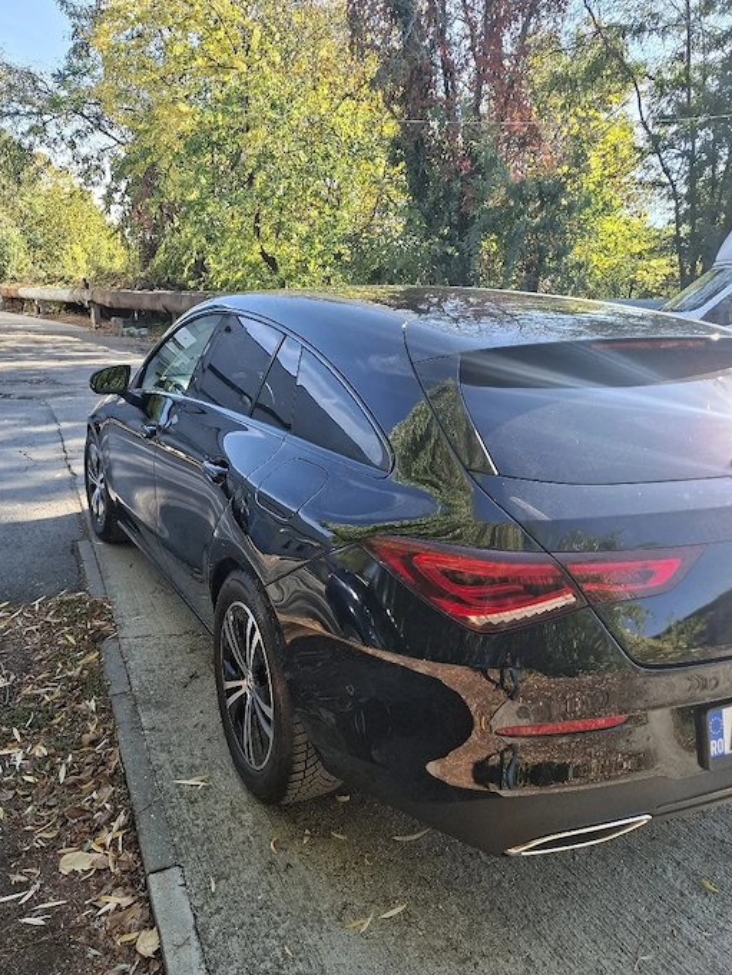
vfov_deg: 65.2
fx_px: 761
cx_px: 368
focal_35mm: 27
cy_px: 535
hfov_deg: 51.4
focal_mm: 5.54
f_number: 1.8
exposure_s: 1/370
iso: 50
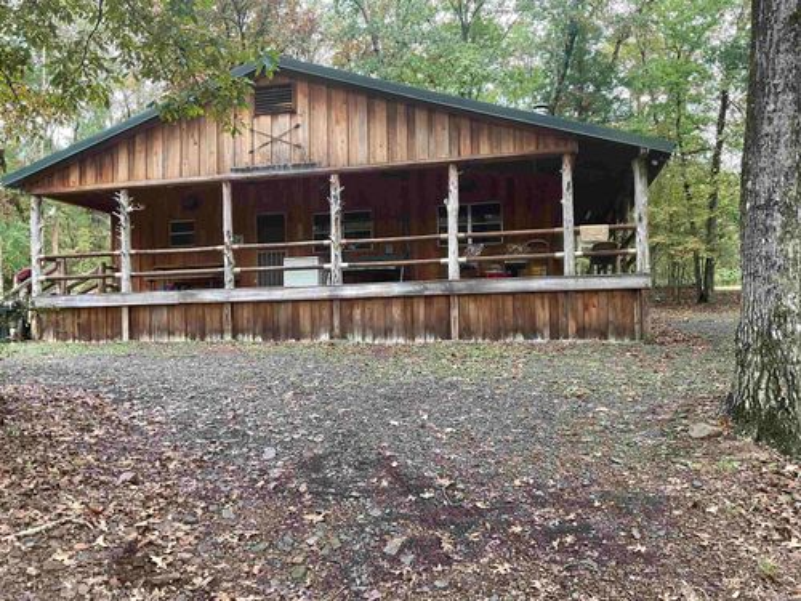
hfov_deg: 61.7
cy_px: 300
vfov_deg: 48.2
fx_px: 671
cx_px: 400
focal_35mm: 29
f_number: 1.8
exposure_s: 1/122
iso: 40
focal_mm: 3
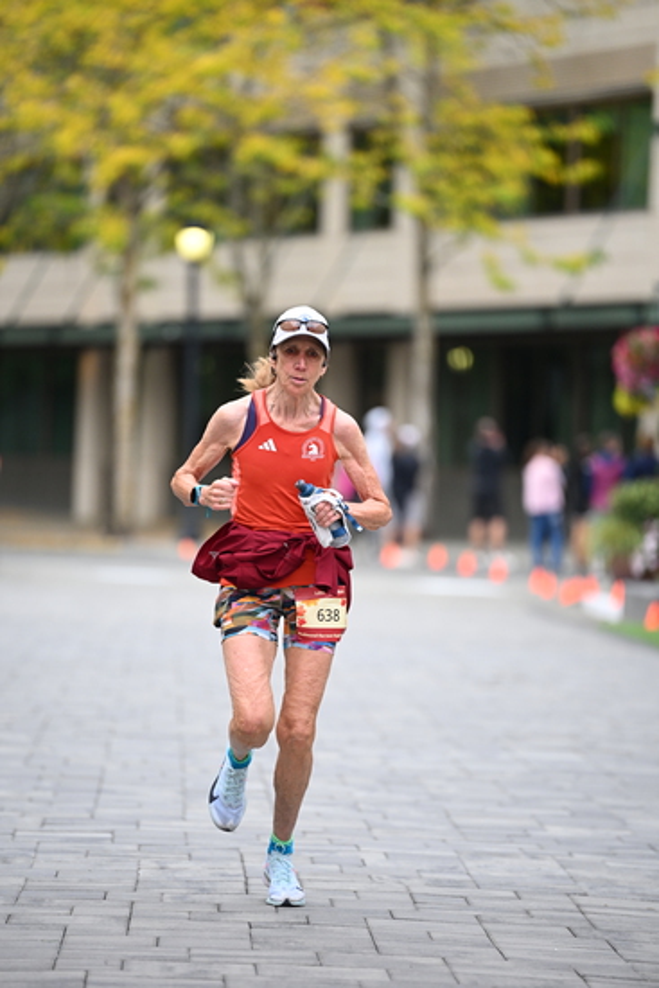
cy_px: 494
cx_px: 330
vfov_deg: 10.3
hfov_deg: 6.9
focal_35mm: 200
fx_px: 5488
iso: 1000
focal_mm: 200
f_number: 2.8
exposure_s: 1/2000
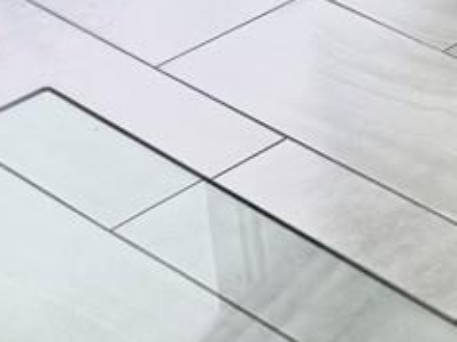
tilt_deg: -10.7
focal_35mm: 163
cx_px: 1340
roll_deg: +0.9
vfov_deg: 7.6
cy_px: -794
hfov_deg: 9.6
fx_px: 2152
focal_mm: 6.86
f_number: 1.78
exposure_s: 1/756
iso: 80
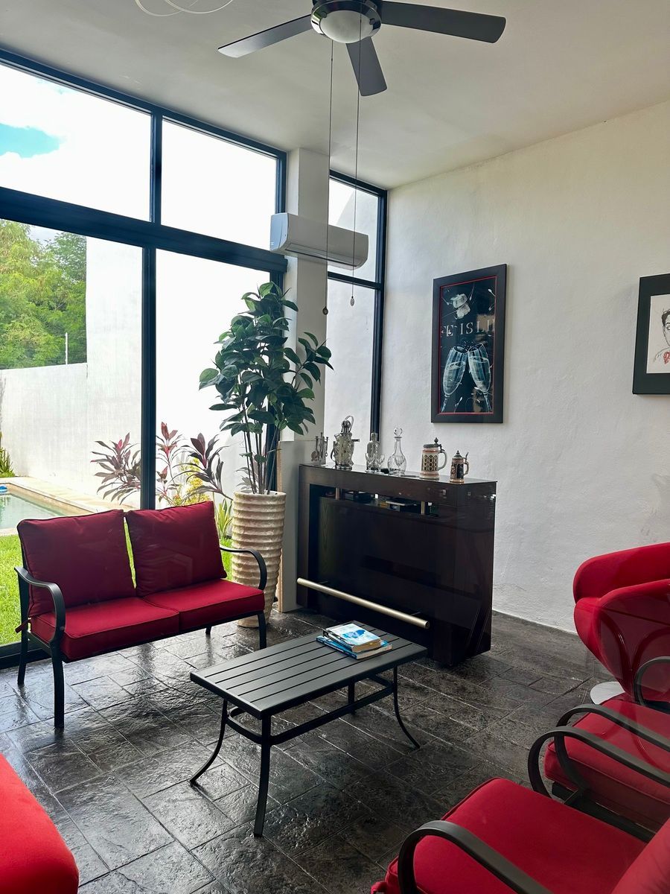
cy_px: 447
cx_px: 335
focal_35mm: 24
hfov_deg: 56.8
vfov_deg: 71.6
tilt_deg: -3.5
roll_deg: -1.9
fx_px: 619
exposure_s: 1/240
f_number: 1.78
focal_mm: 6.86
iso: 80
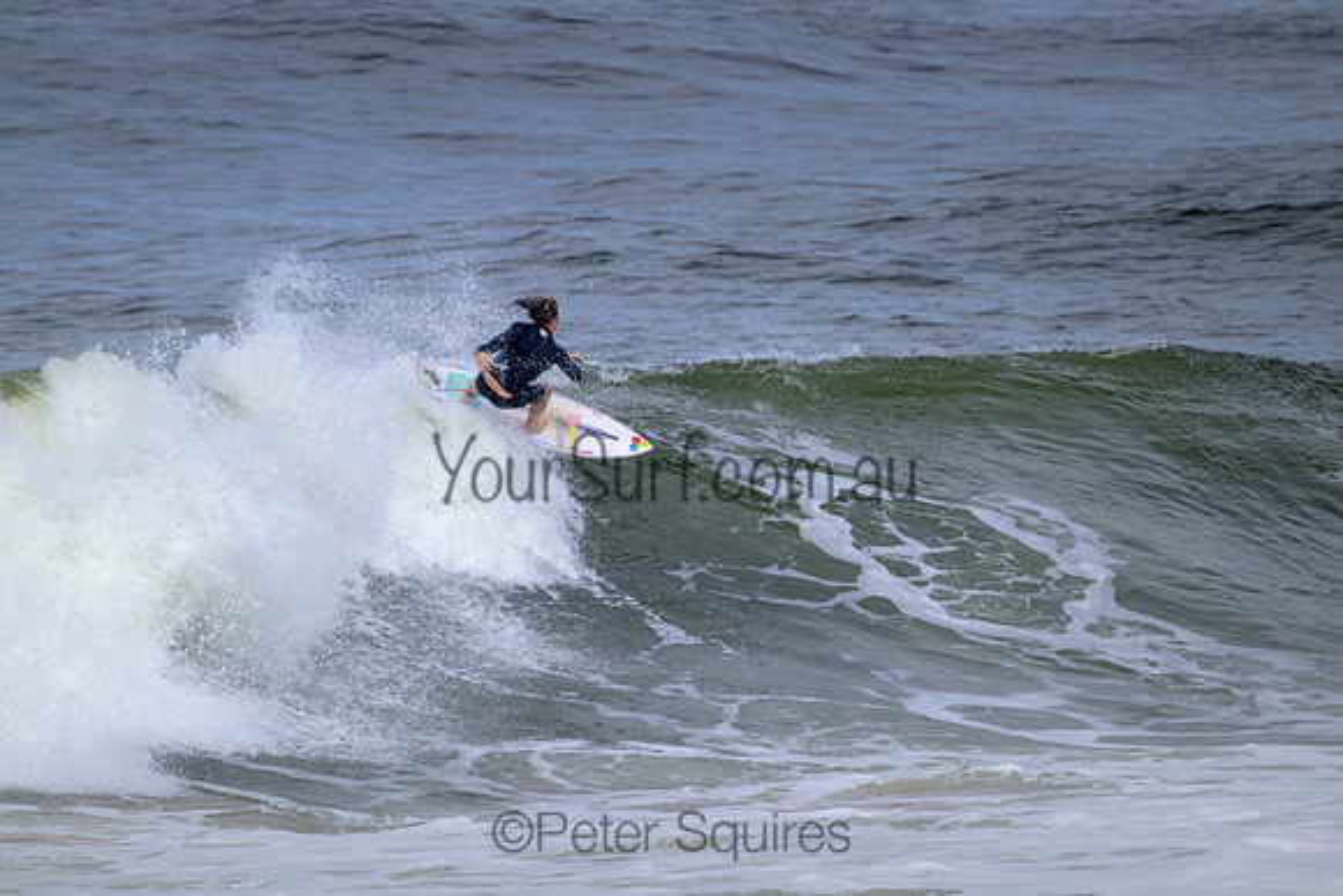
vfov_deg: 1.7
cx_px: 672
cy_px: 448
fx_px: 29850
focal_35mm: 800
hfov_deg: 2.6
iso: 640
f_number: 11
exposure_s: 1/2000
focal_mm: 800
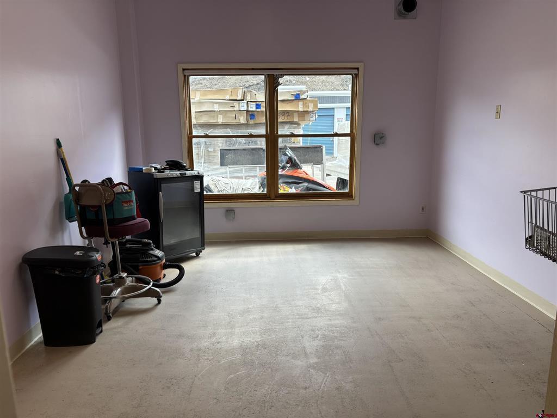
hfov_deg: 67.3
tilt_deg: -11.7
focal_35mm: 26
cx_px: 278
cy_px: 209
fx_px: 418
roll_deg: +0.8
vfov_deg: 53.1
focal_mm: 5.96
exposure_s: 1/125
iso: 32
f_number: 1.6
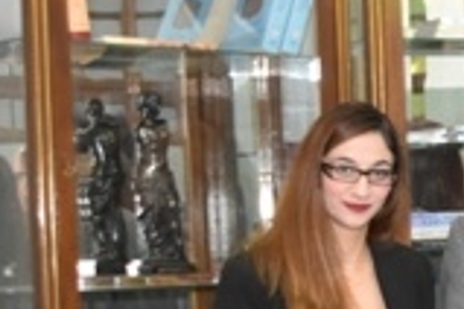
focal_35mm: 136
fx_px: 1753
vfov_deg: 10.0
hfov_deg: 13.3
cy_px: 321
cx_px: 884
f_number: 3.8
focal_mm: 22
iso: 1800
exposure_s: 1/60
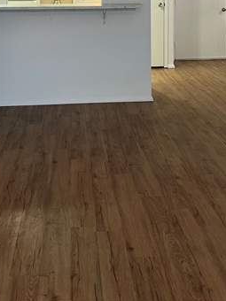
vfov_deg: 36.1
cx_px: 114
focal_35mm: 49
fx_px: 427
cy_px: 20
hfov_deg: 29.7
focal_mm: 5.1
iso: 100
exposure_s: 1/60
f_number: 1.6
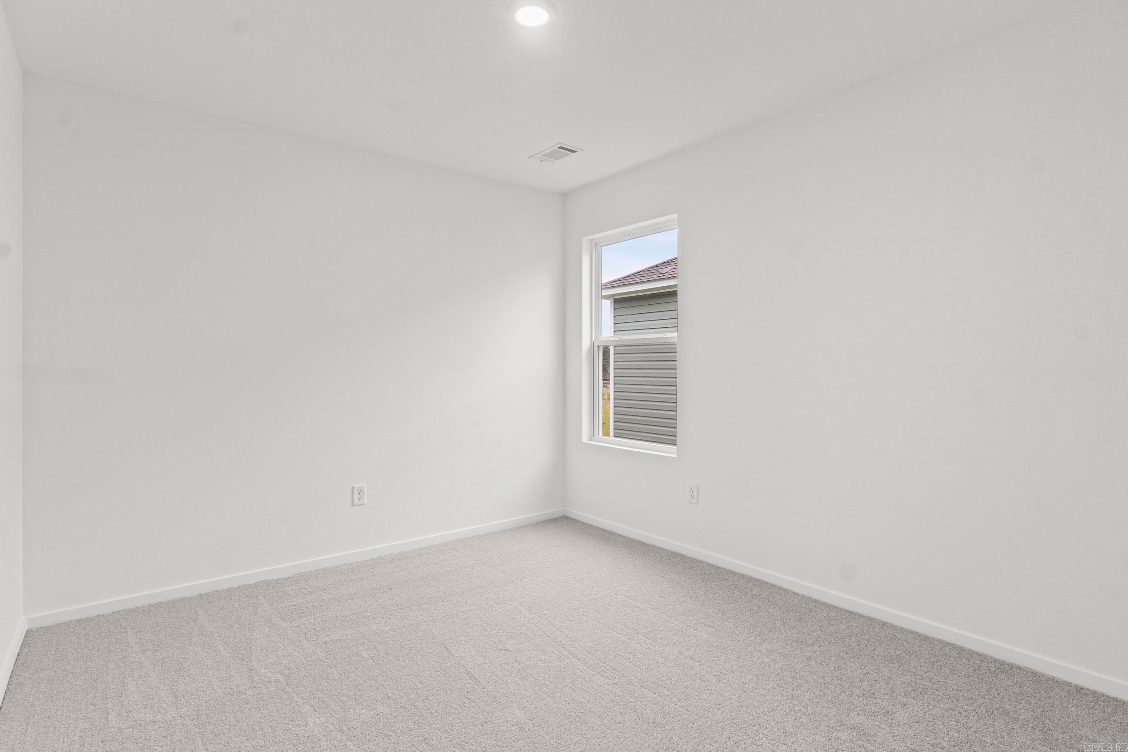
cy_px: 376
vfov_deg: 67.4
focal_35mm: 18
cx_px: 564
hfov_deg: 90.0
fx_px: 564
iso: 250
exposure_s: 1/5
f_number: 9
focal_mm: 12
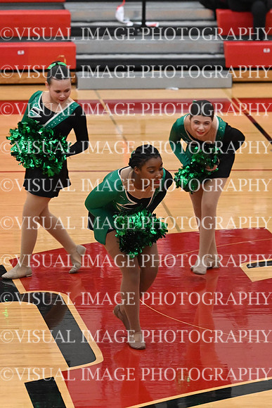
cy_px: 204
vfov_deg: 8.6
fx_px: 2718
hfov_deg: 5.7
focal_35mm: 240
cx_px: 136
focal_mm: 160
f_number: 4
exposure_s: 1/400
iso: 8000
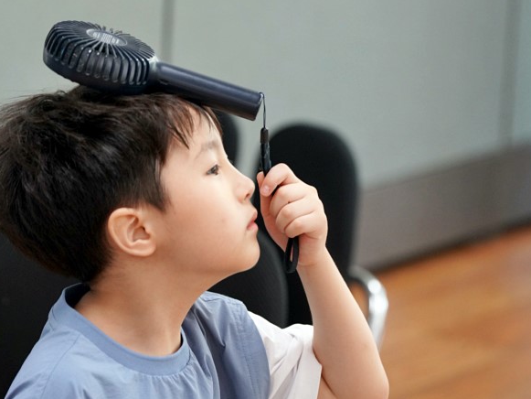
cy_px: 185
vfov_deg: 5.5
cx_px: 151
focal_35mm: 271
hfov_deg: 7.3
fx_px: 4158
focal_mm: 182
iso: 2500
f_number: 4
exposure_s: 1/200
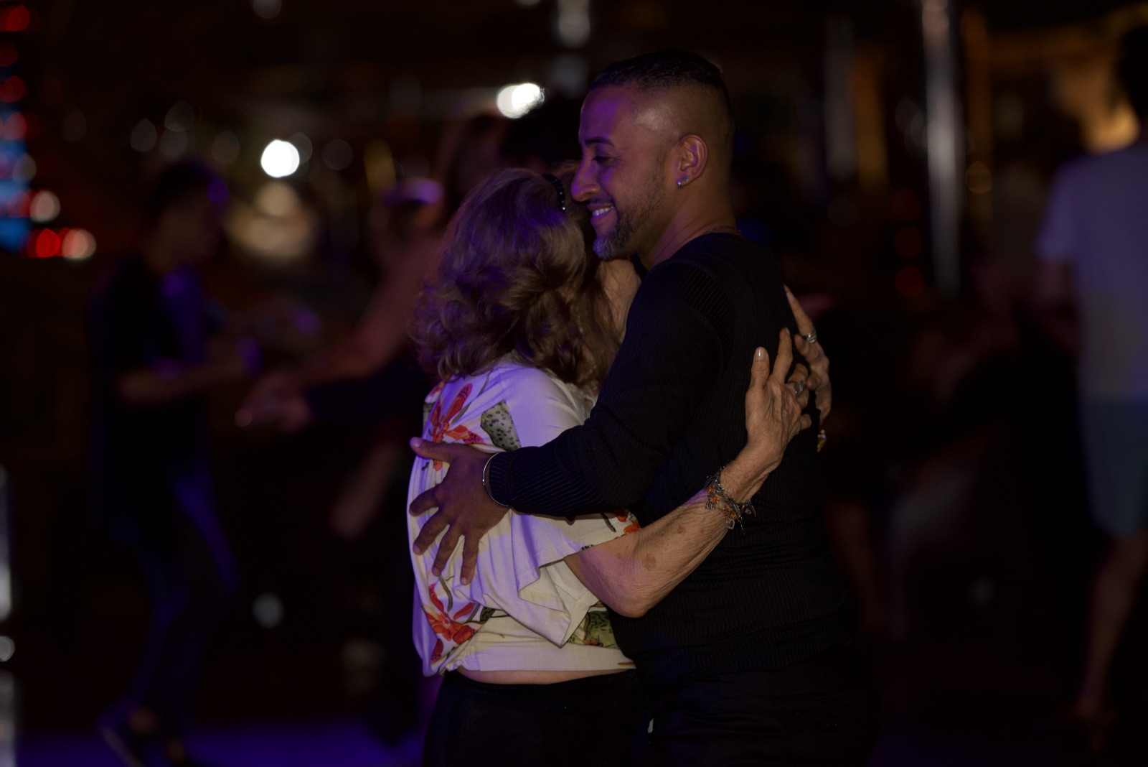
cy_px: 384
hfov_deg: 13.2
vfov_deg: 8.9
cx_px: 574
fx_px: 4944
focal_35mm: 155
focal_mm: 155
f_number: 3.2
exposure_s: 1/200
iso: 1250
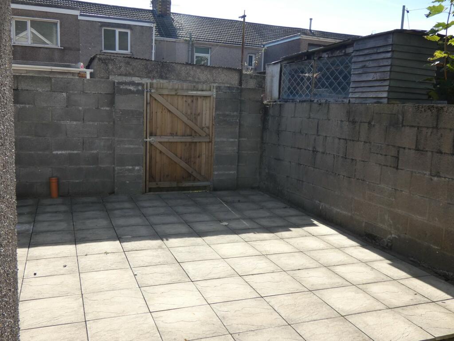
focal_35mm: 33
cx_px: 227
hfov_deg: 55.4
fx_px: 433
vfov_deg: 42.9
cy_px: 170
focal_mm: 6
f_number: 3.4
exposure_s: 1/640
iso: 80
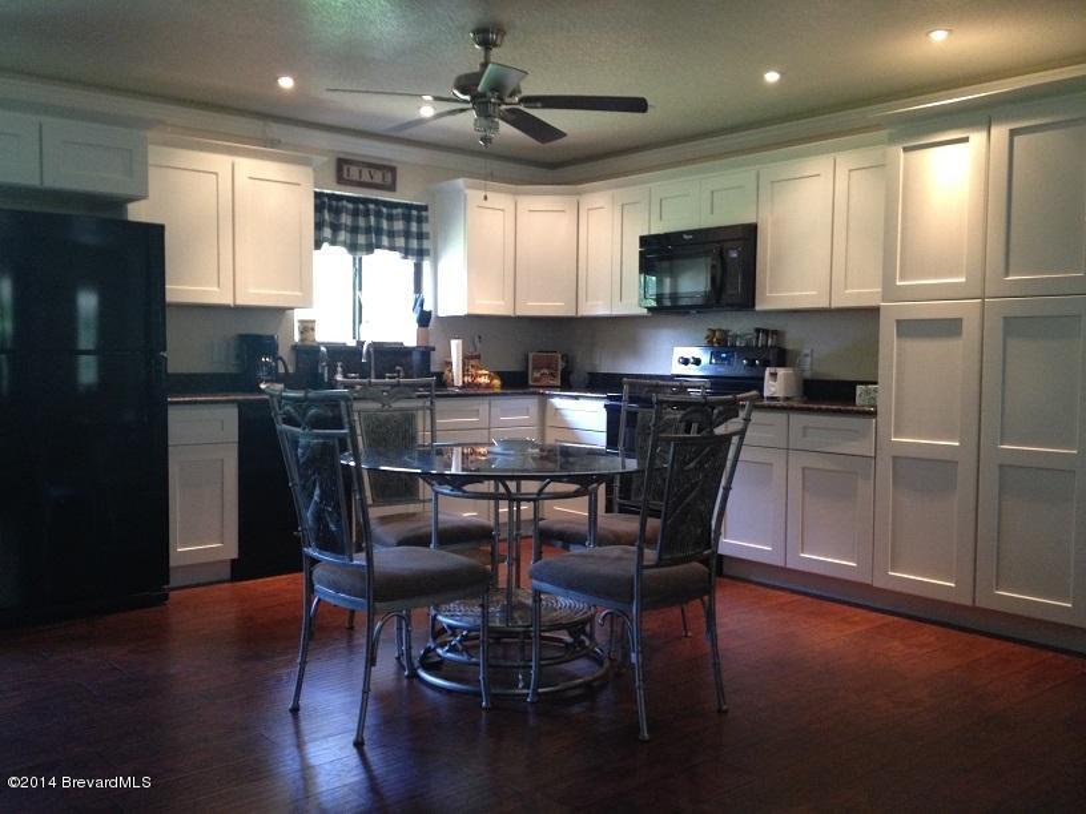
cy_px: 407
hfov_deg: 52.6
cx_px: 543
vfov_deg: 40.7
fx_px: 1098
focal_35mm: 35
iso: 200
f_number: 2.4
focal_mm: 4.28
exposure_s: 1/20
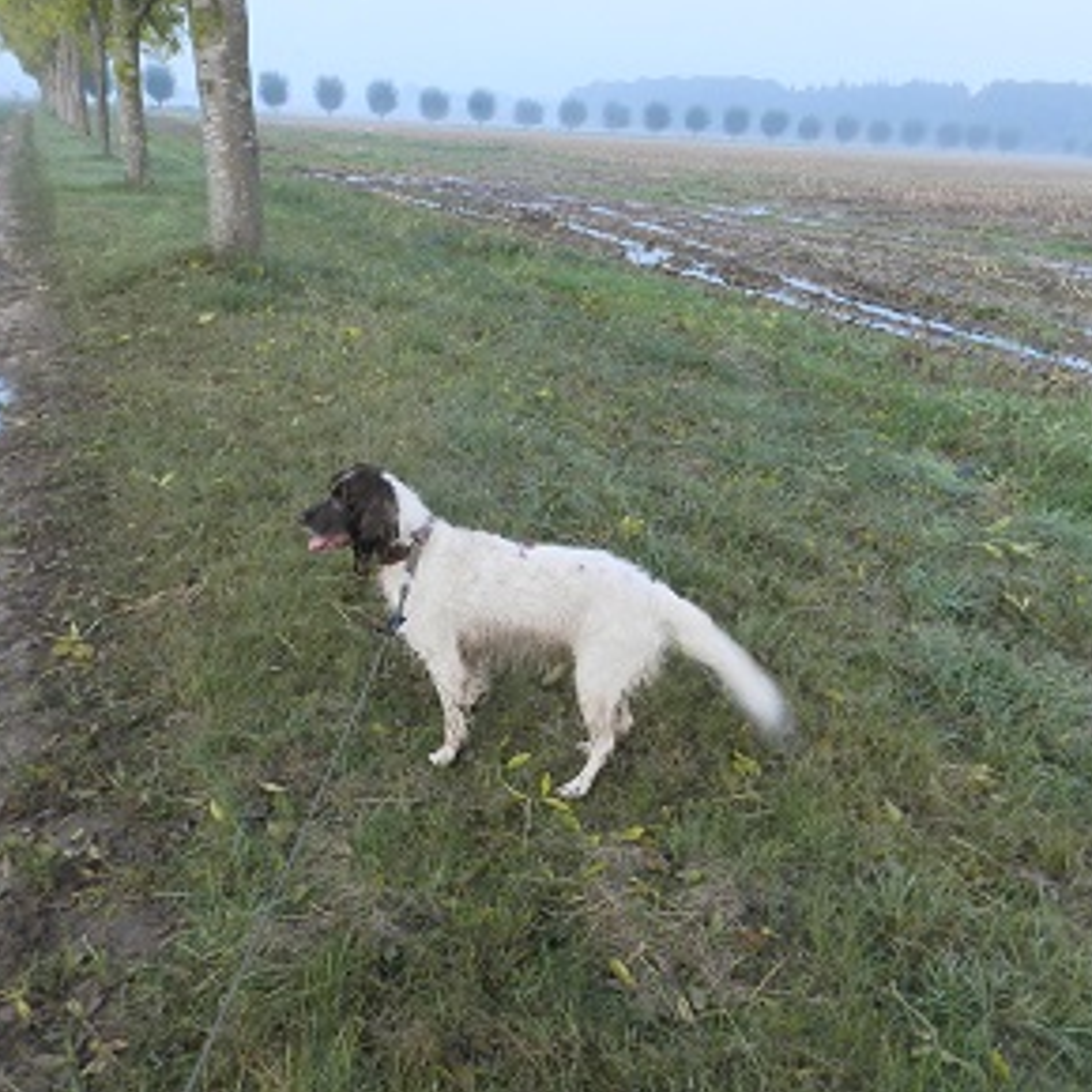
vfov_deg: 57.3
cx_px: 520
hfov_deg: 57.3
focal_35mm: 28
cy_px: 531
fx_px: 999
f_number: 3.5
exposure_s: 1/40
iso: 200
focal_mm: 4
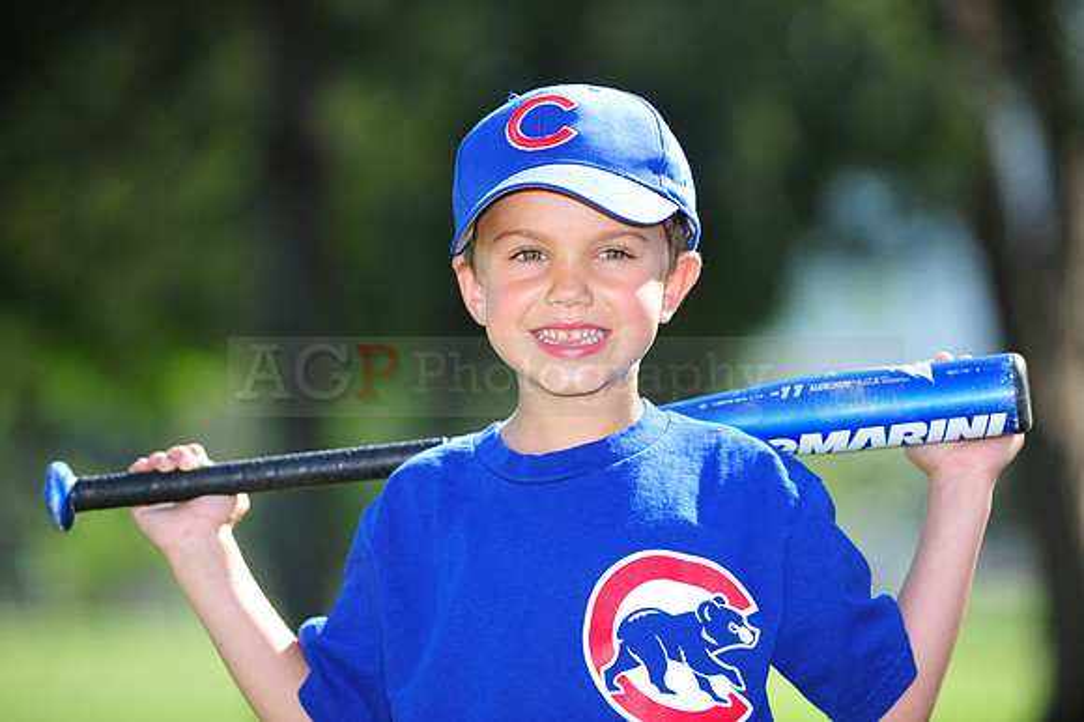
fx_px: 6019
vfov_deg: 6.9
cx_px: 542
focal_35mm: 200
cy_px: 361
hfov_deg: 10.3
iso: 200
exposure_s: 1/500
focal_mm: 200
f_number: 4.5
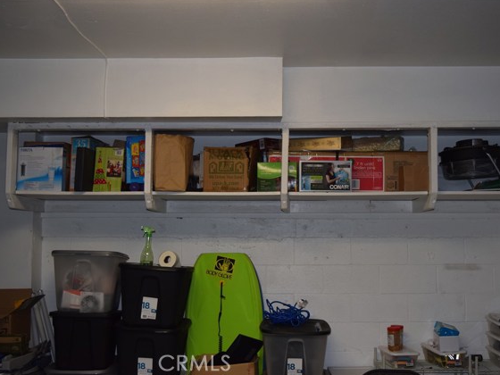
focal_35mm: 45
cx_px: 277
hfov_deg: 42.4
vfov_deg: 32.5
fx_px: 643
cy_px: 185
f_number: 5
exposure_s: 1/100
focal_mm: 27
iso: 800
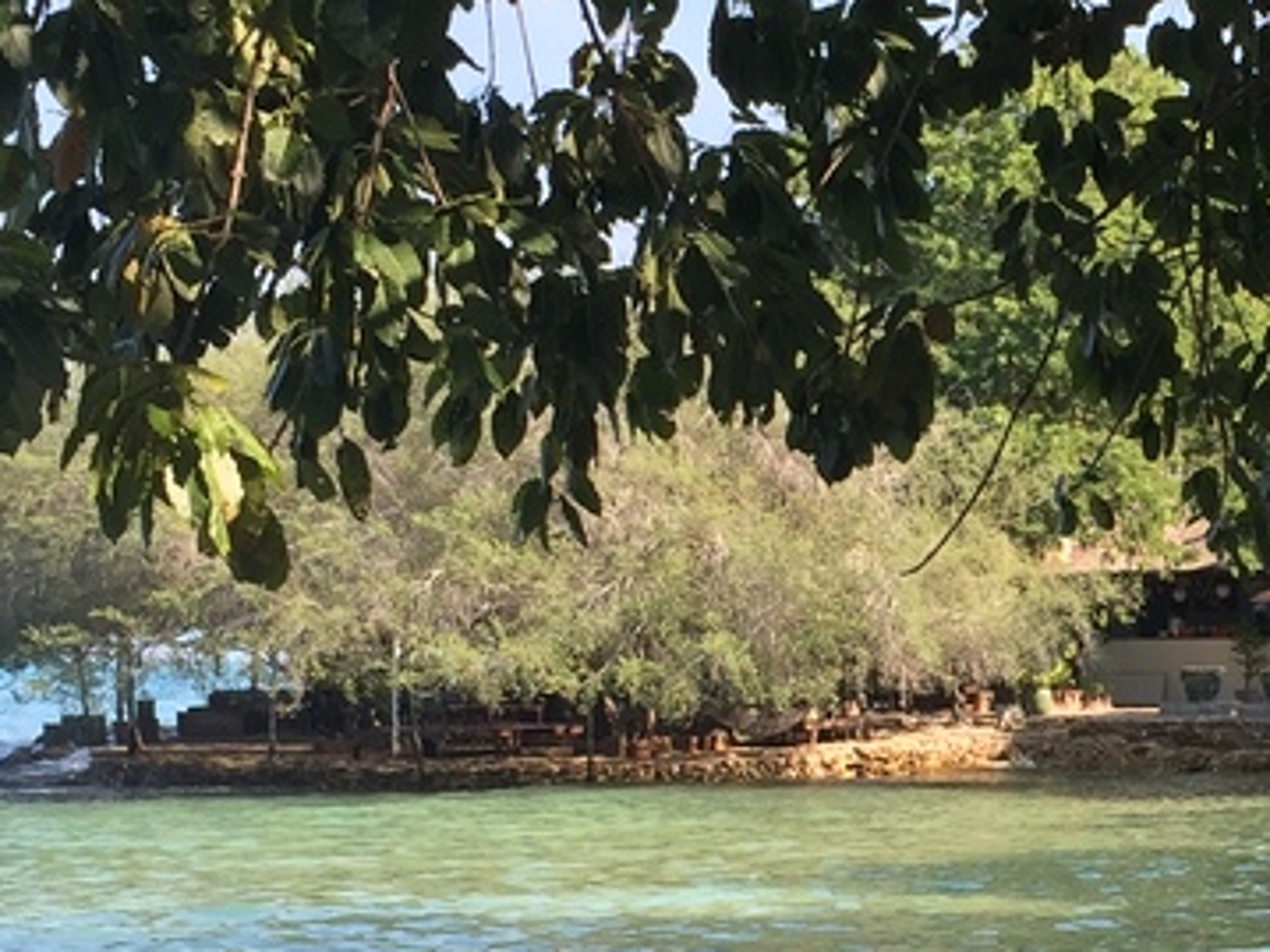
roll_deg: -0.3
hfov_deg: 19.6
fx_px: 3558
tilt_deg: -1.2
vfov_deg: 15.2
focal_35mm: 97
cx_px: 1305
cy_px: 729
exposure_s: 1/599
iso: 32
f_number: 2.2
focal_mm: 4.15
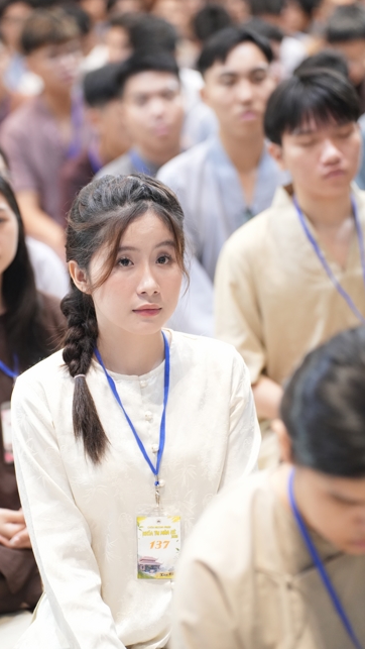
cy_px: 325
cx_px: 160
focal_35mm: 108
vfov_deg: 19.8
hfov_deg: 11.2
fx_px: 1857
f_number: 2.8
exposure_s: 1/125
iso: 4000
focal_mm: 102
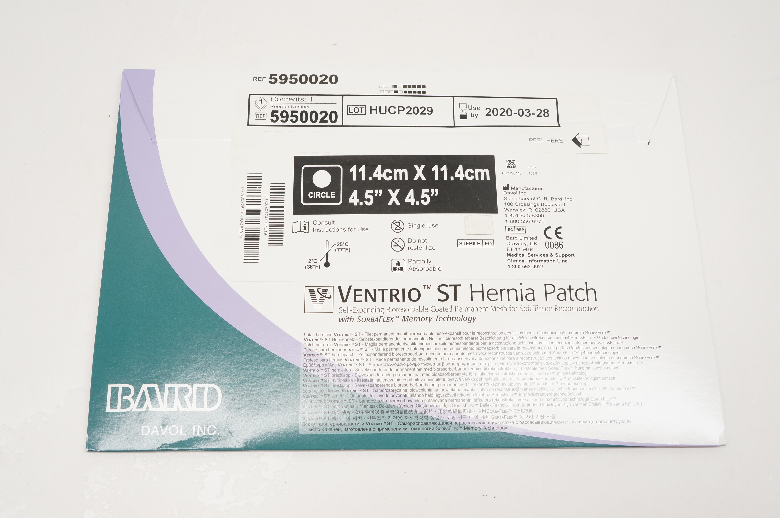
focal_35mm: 36
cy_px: 259
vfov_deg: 36.8
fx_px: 779
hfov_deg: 53.2
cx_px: 390
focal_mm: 24
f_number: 7.1
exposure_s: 1/100
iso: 800
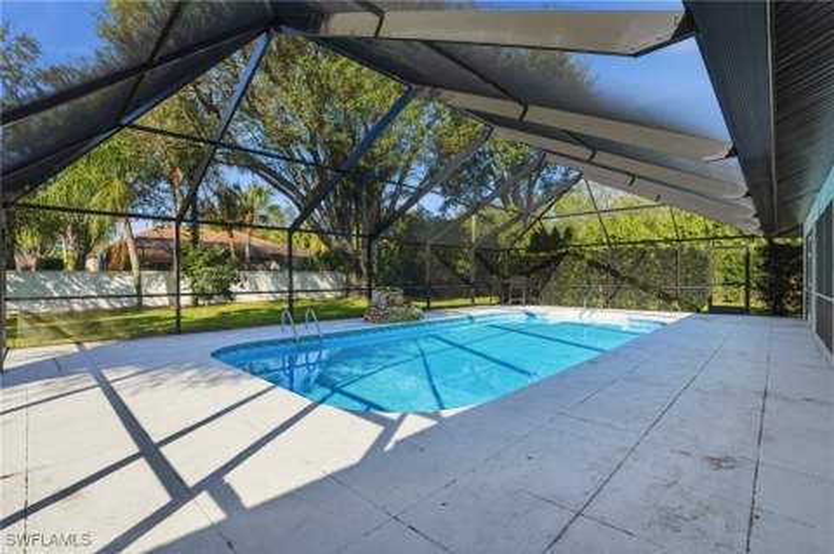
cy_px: 277
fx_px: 370
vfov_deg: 73.6
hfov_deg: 96.8
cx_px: 417
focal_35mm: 16
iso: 400
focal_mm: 16
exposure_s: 1/1250
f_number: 9
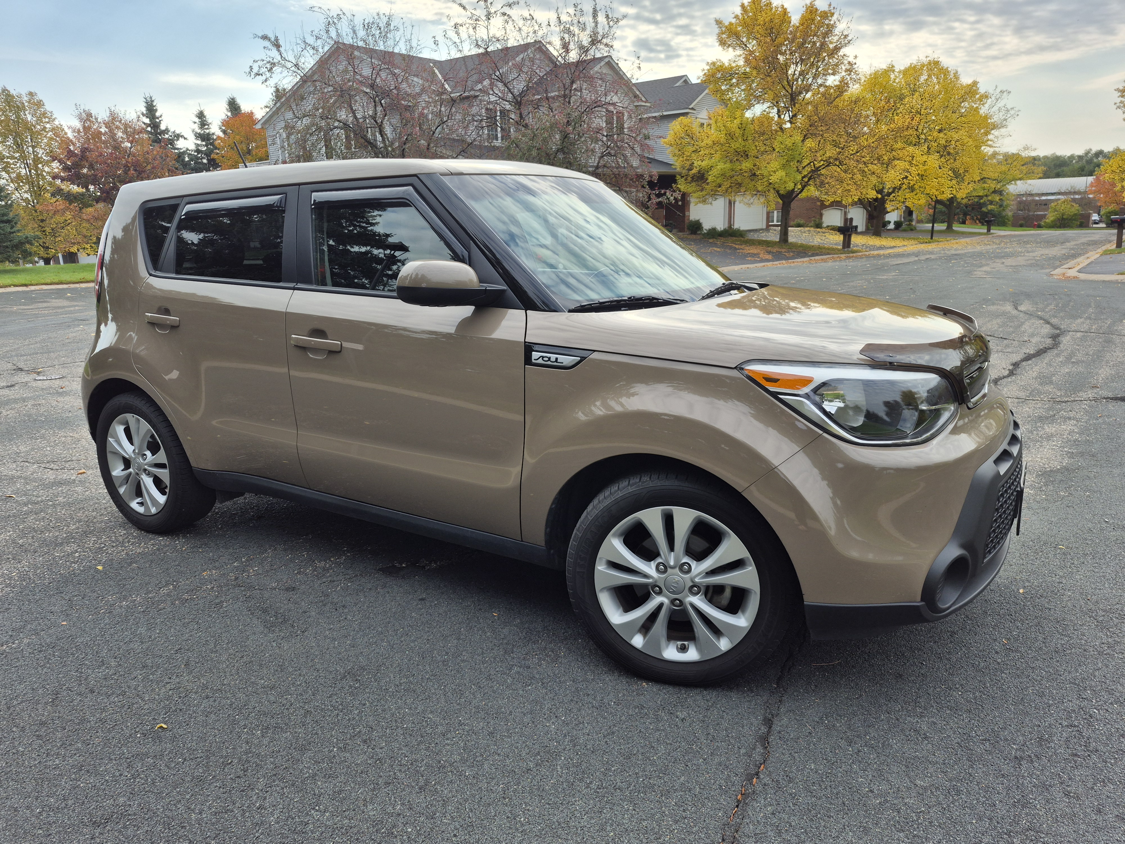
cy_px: 422
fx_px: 747
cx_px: 562
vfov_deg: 58.9
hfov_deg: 73.9
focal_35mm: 23
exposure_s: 1/1844
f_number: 1.8
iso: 25
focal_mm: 5.4
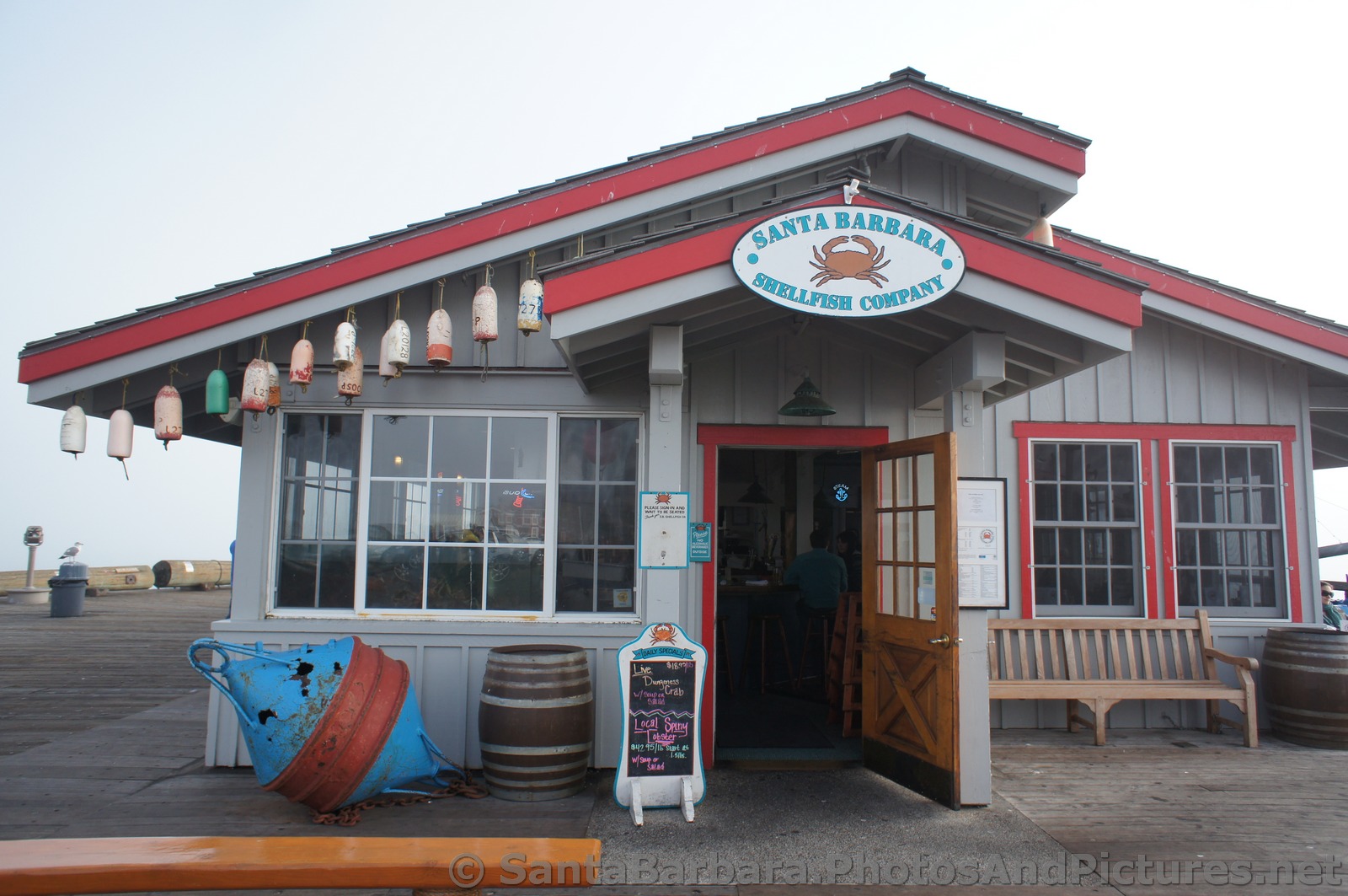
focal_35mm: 24
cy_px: 448
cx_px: 674
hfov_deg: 73.8
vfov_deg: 53.0
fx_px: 898
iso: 200
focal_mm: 16
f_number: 5.6
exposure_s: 1/320
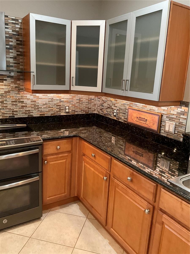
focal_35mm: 29
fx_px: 212
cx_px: 95
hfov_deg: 48.2
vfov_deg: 61.7
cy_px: 127
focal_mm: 3
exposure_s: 1/60
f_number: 1.8
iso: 160
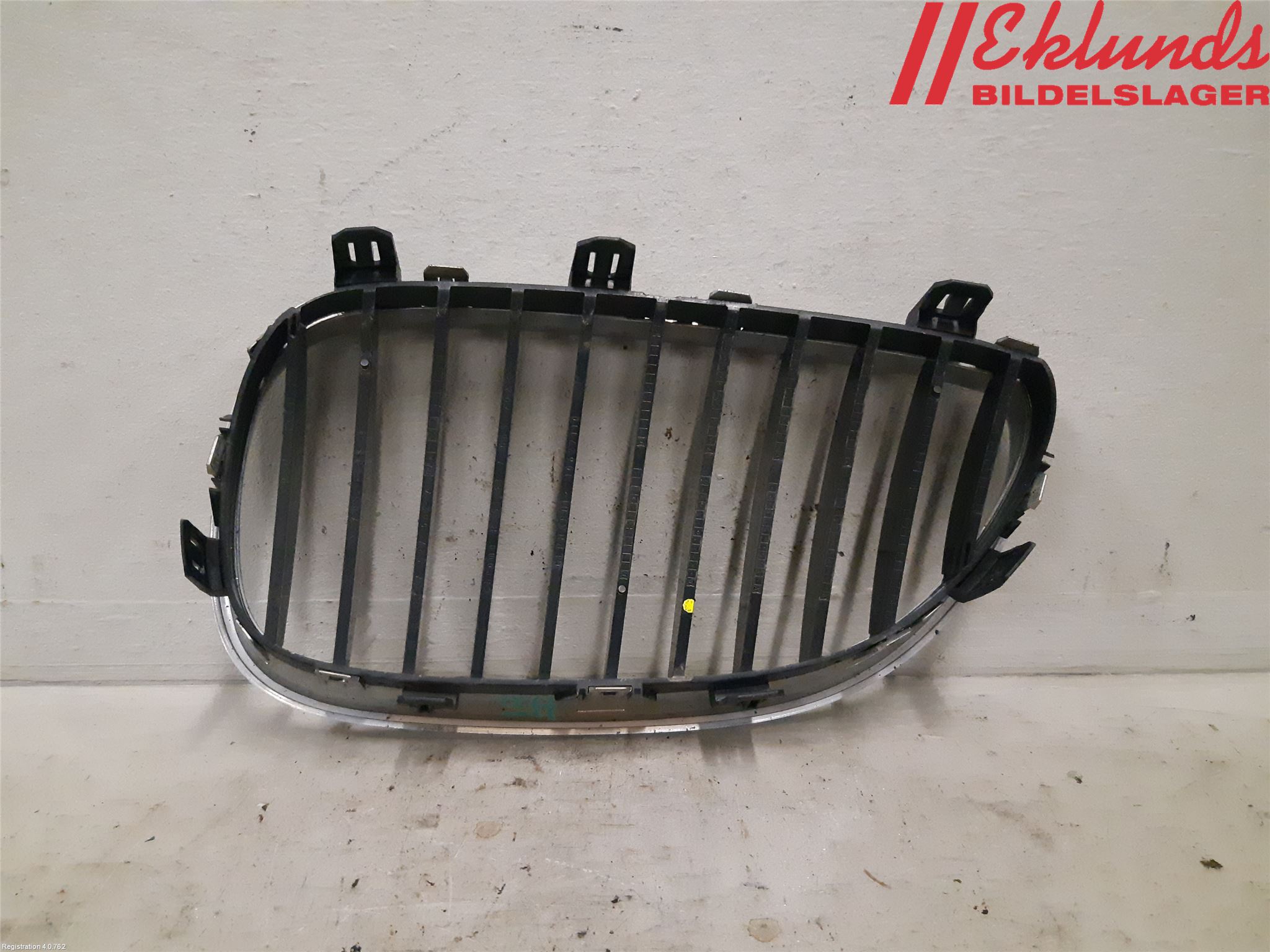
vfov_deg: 53.1
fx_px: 954
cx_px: 635
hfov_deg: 67.3
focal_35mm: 26
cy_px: 476
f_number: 1.7
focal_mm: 3.93
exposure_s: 1/198
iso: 800
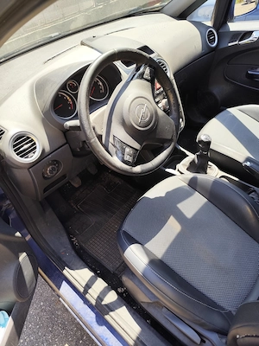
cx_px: 130
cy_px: 173
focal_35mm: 23
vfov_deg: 73.9
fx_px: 229
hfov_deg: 58.9
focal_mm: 6.19
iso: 50
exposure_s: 1/227
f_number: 1.65
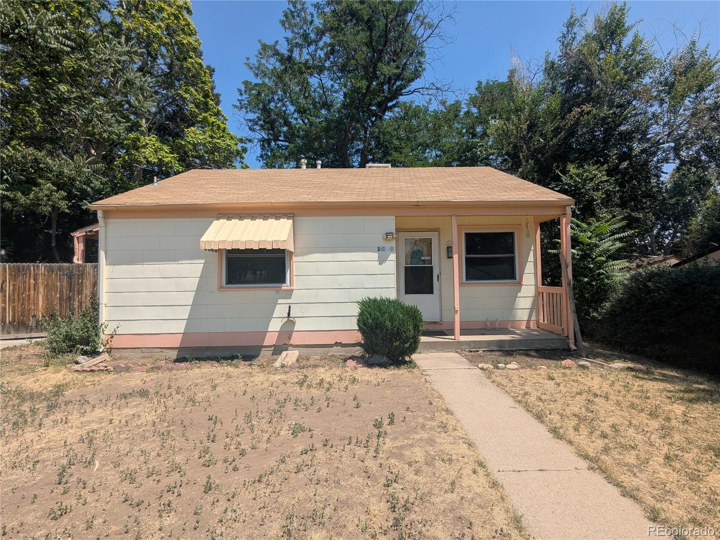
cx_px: 360
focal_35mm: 16
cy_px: 270
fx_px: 333
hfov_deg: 94.5
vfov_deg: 78.1
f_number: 2.2
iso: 55
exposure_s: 1/2268
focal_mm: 2.35
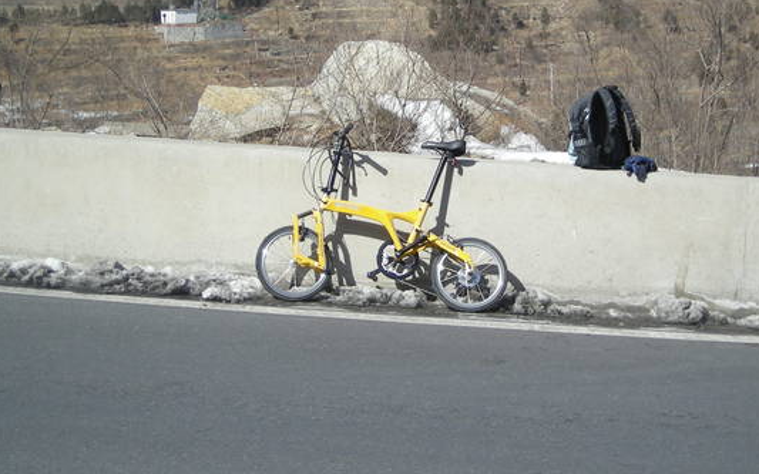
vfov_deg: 18.4
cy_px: 93
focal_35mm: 70
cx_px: 426
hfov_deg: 29.3
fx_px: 1448
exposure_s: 1/210
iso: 50
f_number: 6.1
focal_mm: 7.1
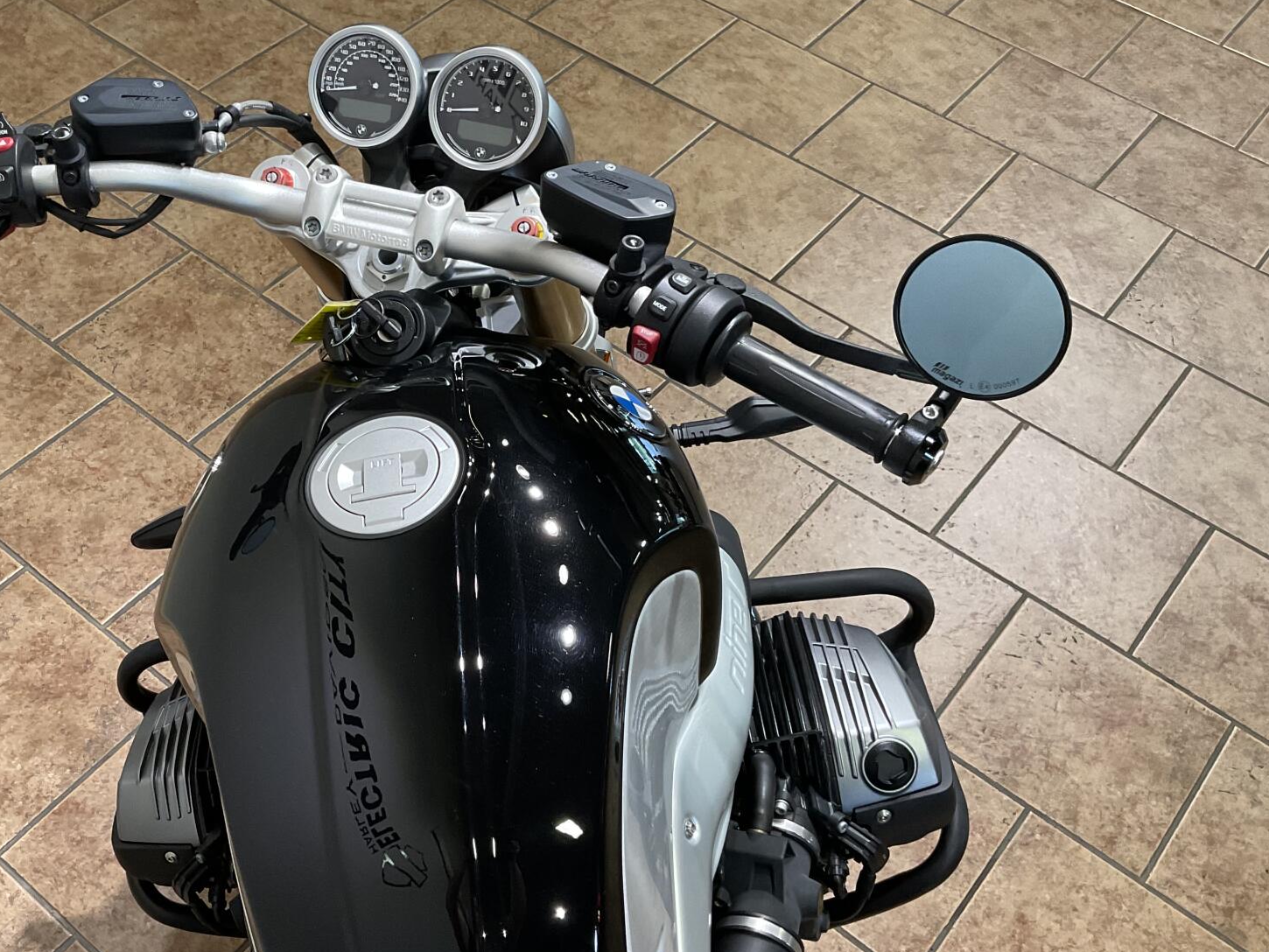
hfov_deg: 46.0
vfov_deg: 35.9
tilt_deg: -52.6
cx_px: 410
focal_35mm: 40
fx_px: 1467
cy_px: 514
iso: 80
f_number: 1.8
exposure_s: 1/60
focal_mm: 3
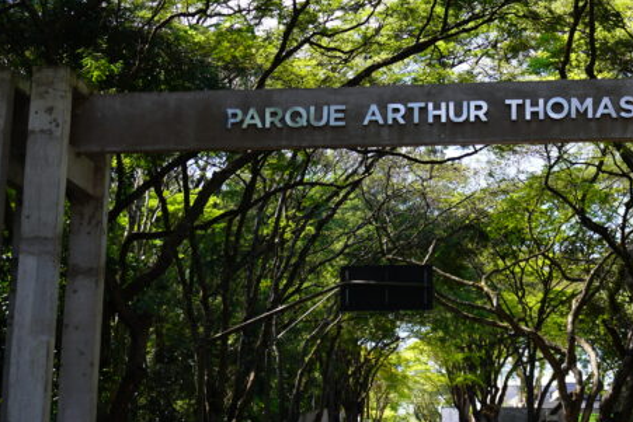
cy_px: 189
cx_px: 385
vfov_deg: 19.2
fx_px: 1249
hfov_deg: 28.4
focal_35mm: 71
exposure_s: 1/60
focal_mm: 31
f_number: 5.6
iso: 100
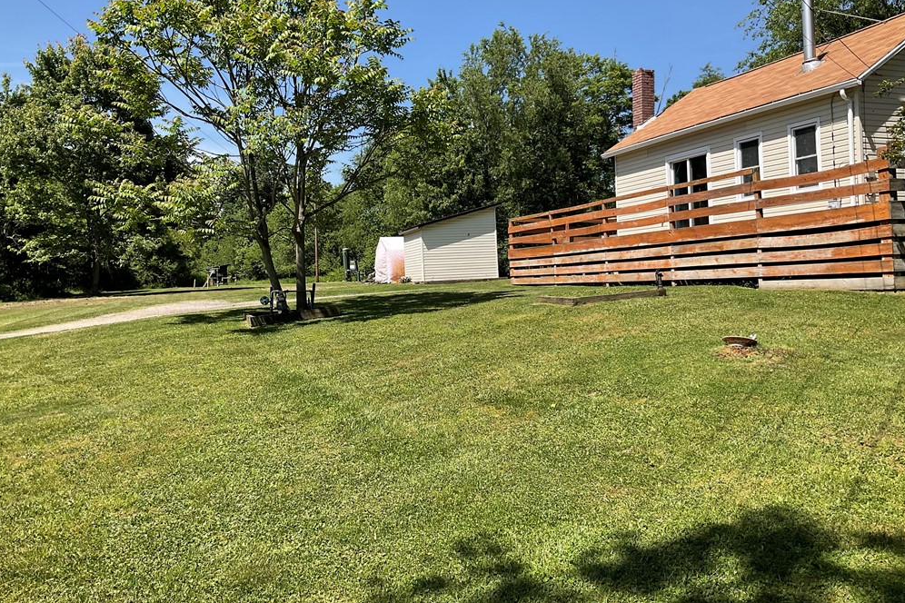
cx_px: 443
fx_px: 779
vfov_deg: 42.3
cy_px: 281
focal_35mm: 31
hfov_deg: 60.3
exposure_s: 1/1279
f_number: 1.8
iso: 16
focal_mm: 3
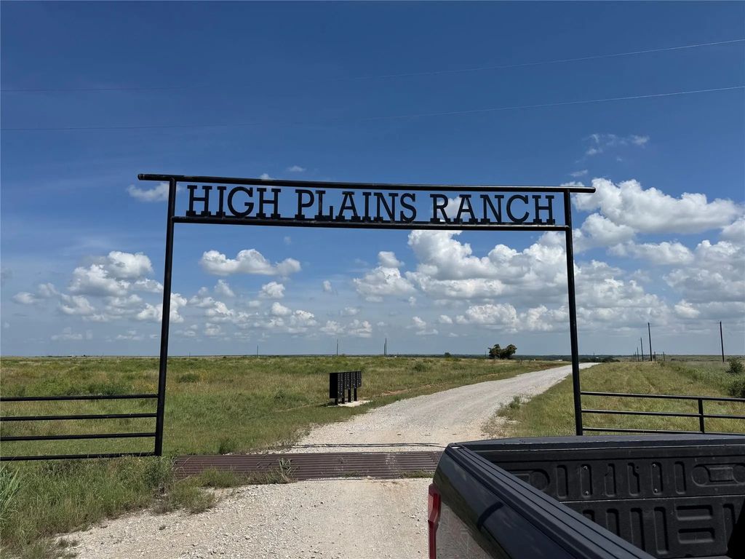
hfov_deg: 71.6
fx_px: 517
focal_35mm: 24
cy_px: 280
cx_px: 372
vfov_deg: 56.8
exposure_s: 1/9009
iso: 80
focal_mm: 6.76
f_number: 1.78
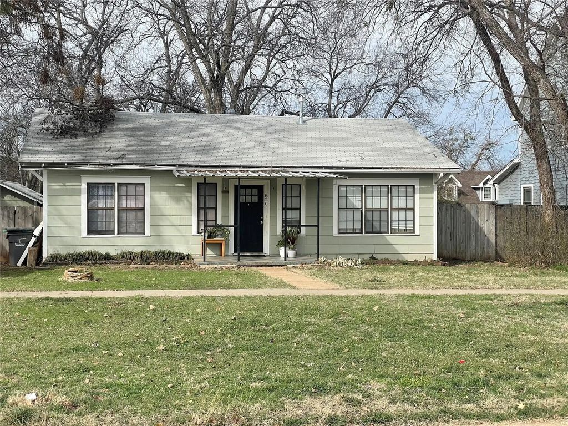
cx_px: 284
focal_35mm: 52
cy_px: 213
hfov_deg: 36.8
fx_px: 853
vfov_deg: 28.0
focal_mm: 6
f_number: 2
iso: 25
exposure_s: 1/1497
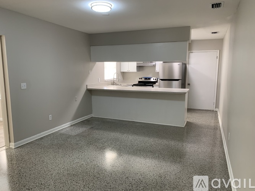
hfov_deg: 67.3
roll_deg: -0.5
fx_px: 191
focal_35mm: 26
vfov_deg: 53.0
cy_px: 96
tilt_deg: -8.0
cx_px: 128
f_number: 1.8
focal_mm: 4.25
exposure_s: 1/60
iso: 125
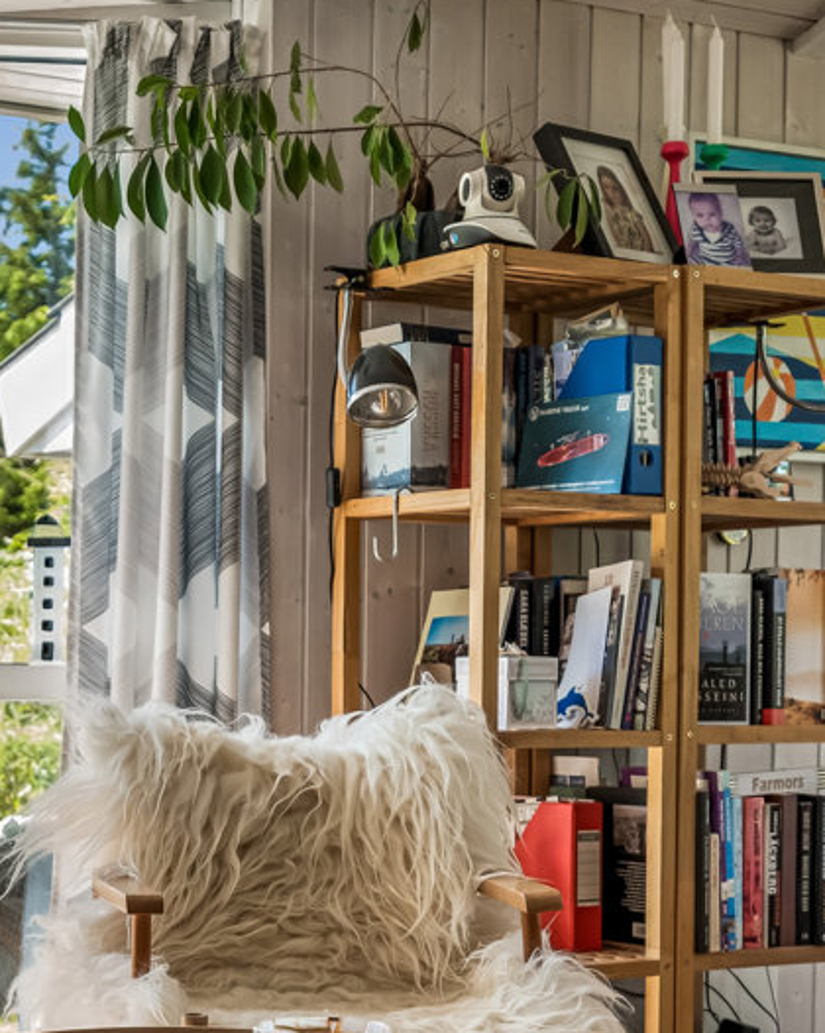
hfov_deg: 20.0
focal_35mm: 75
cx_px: 57
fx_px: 2292
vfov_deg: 25.2
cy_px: 756
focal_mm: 35
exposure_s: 1/160
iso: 320
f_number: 4
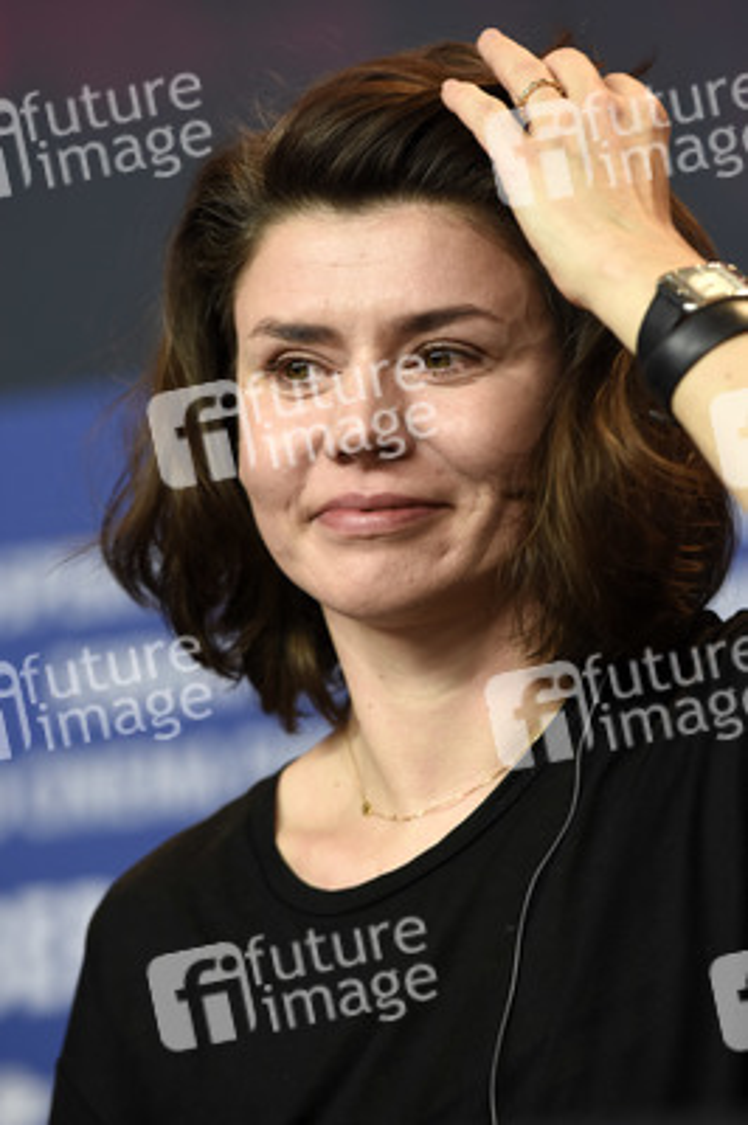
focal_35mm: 270
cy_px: 562
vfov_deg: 7.6
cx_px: 374
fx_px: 8429
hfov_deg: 5.1
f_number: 3.5
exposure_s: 1/250
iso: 640
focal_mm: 180
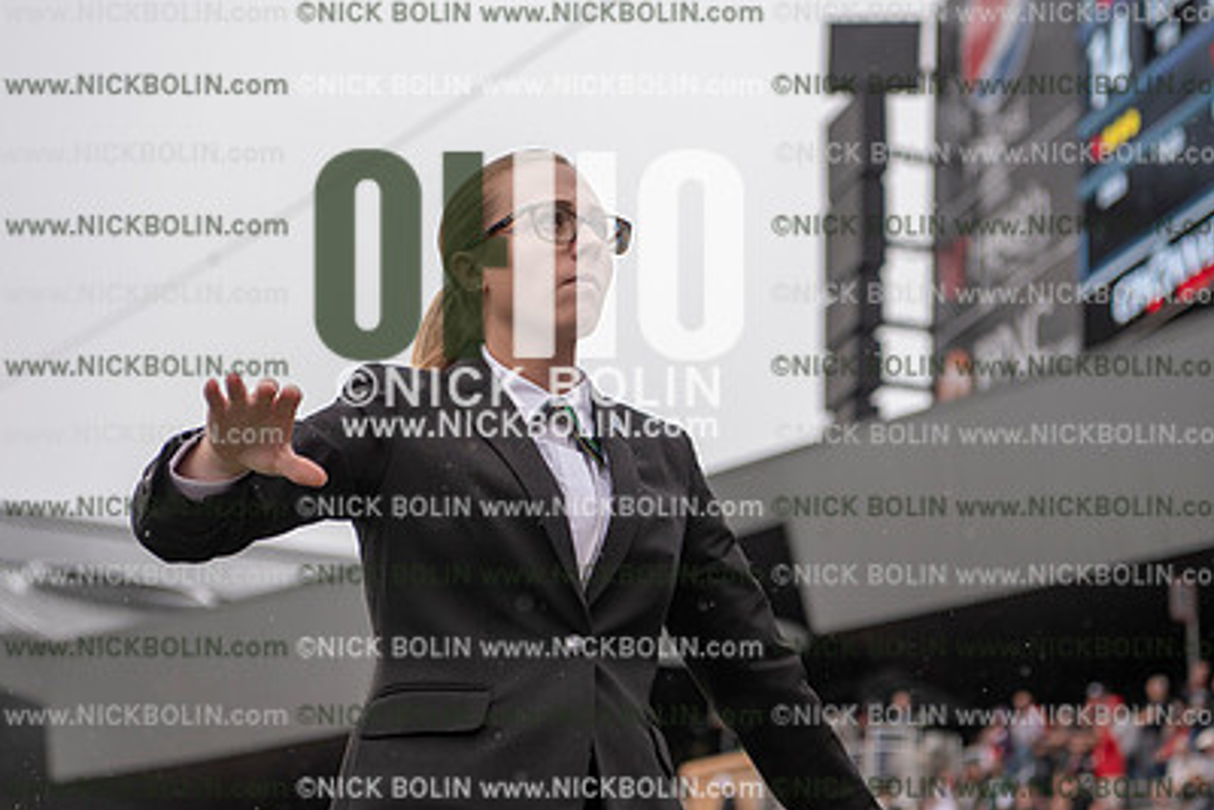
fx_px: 2935
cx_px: 528
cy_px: 296
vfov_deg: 15.7
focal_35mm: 87
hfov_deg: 23.4
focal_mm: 60
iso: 250
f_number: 3.5
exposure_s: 1/1250
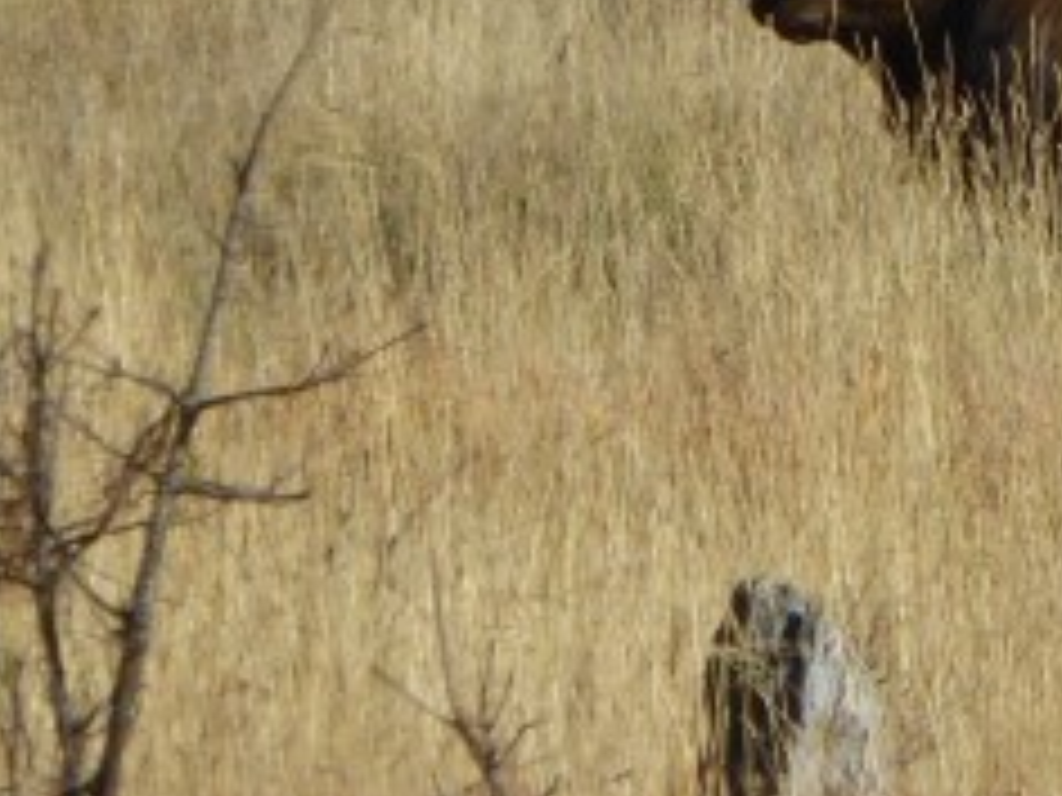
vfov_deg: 1.0
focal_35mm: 1552
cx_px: 1292
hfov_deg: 1.3
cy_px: 117
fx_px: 47615
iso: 100
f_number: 5.9
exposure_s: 1/400
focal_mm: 57.7
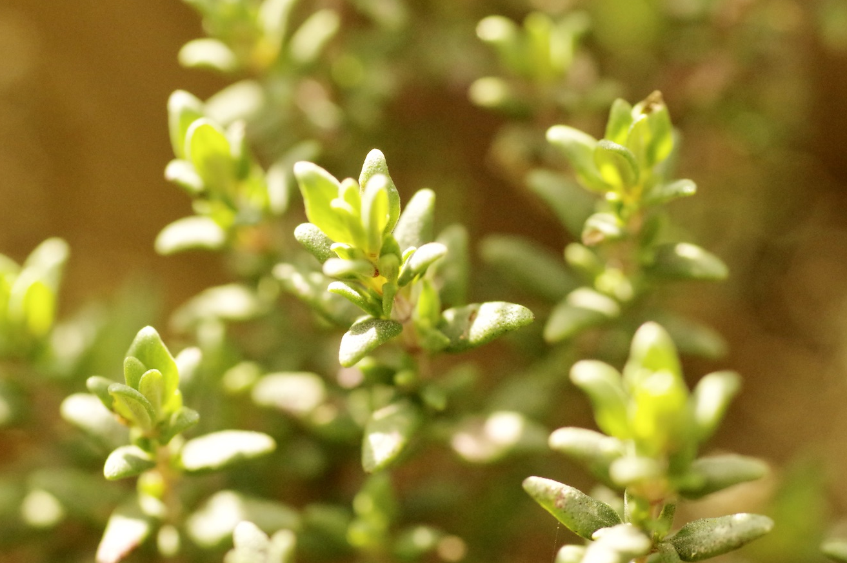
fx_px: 3009
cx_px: 417
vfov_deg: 10.7
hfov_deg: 16.0
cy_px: 334
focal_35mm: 128
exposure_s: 1/2000
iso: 3200
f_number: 4
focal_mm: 70
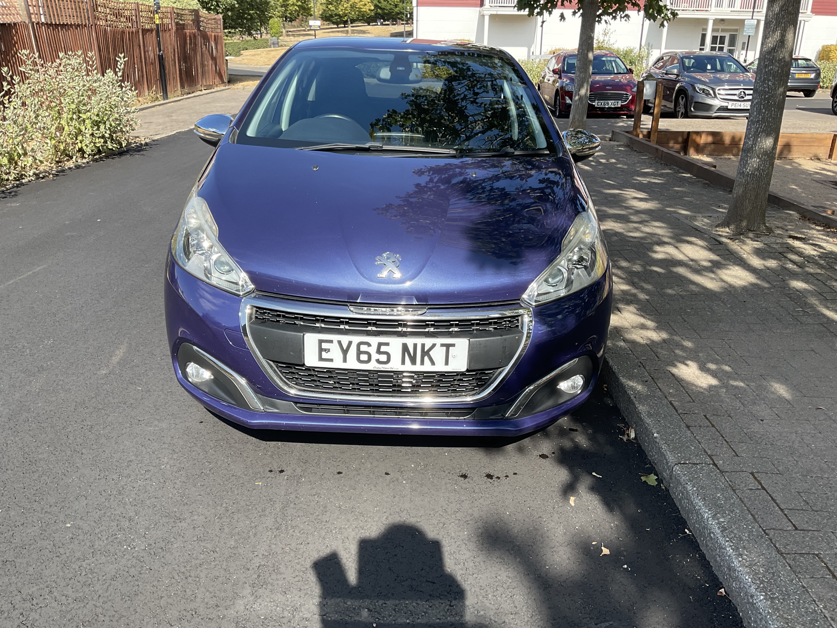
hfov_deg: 61.7
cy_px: 314
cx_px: 418
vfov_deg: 48.2
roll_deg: -0.3
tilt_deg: -20.9
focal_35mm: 29
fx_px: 701
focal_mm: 3
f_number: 1.8
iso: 16
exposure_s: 1/613
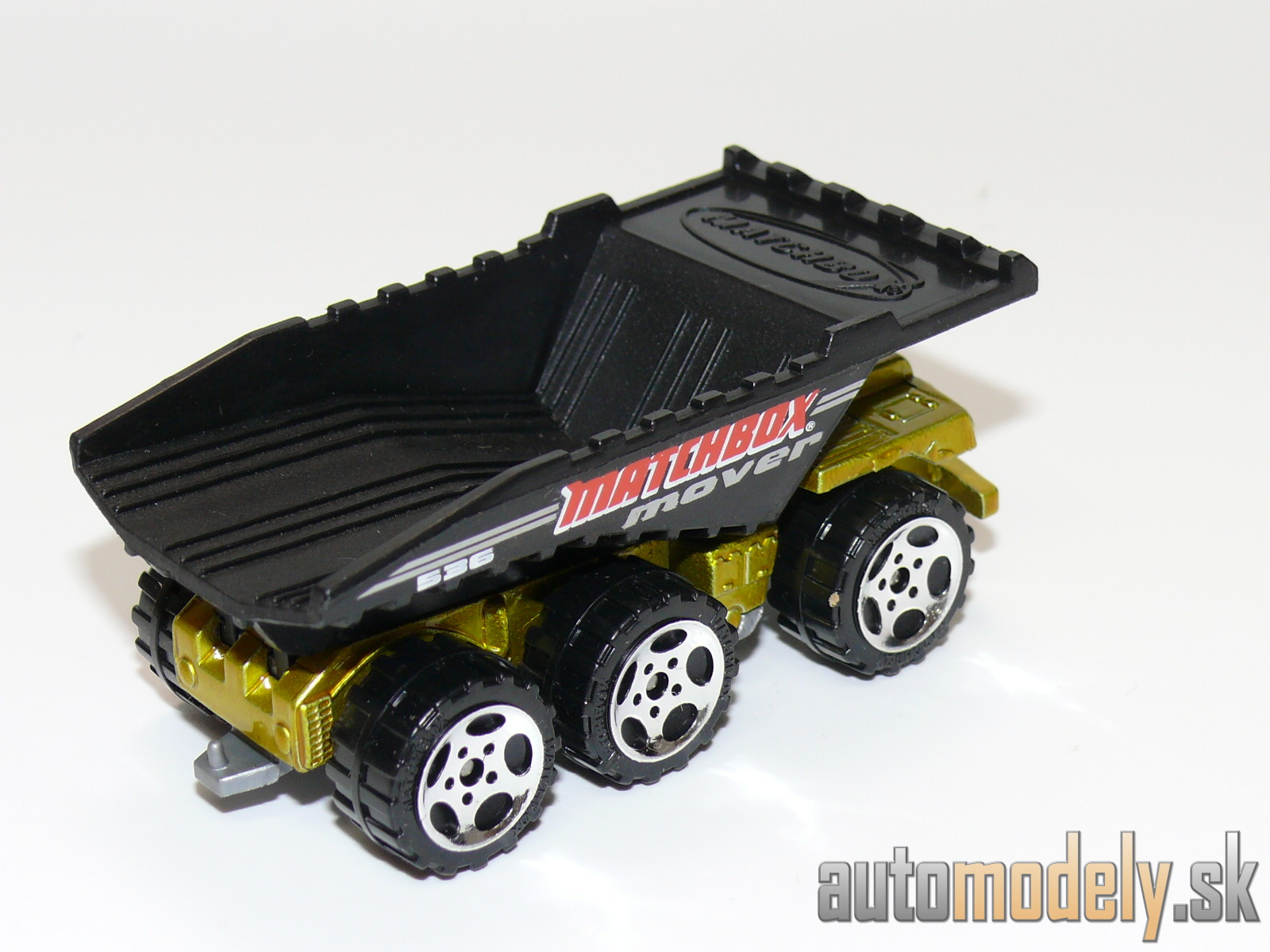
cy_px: 476
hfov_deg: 22.0
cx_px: 635
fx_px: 3265
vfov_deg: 16.6
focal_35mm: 89
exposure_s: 1/30
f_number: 4
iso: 100
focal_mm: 12.5
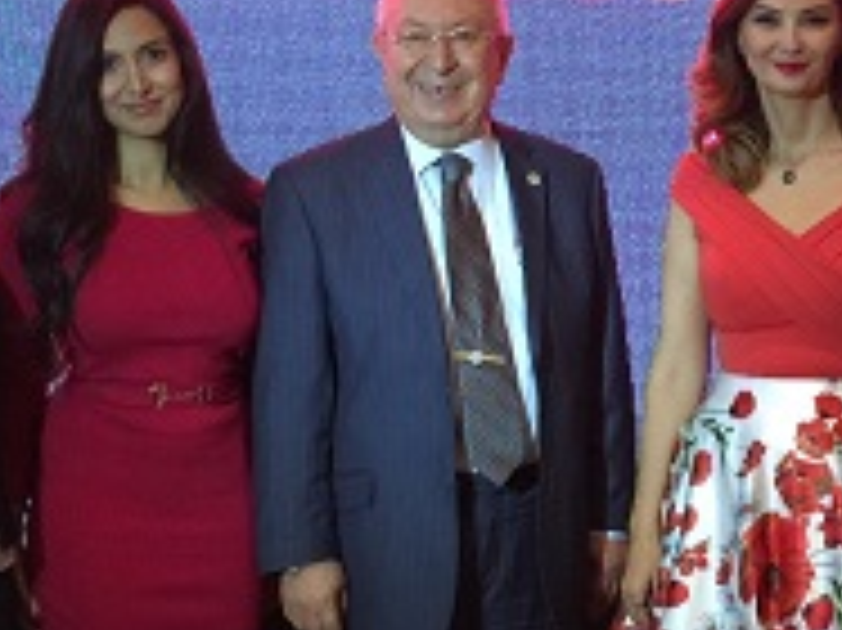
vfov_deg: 15.8
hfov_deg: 20.3
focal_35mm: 93
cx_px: 869
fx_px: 2261
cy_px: 428
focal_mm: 4.15
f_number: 2.2
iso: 125
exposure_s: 1/10
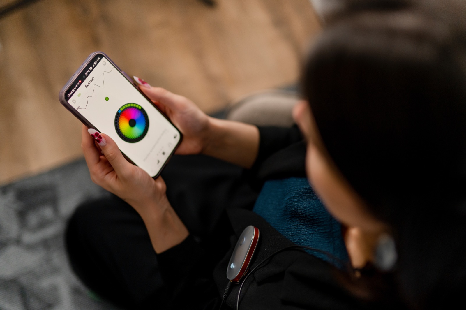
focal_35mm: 35
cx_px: 233
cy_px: 155
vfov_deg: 37.8
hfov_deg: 54.5
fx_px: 453
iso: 640
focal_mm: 35
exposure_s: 1/200
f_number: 1.6
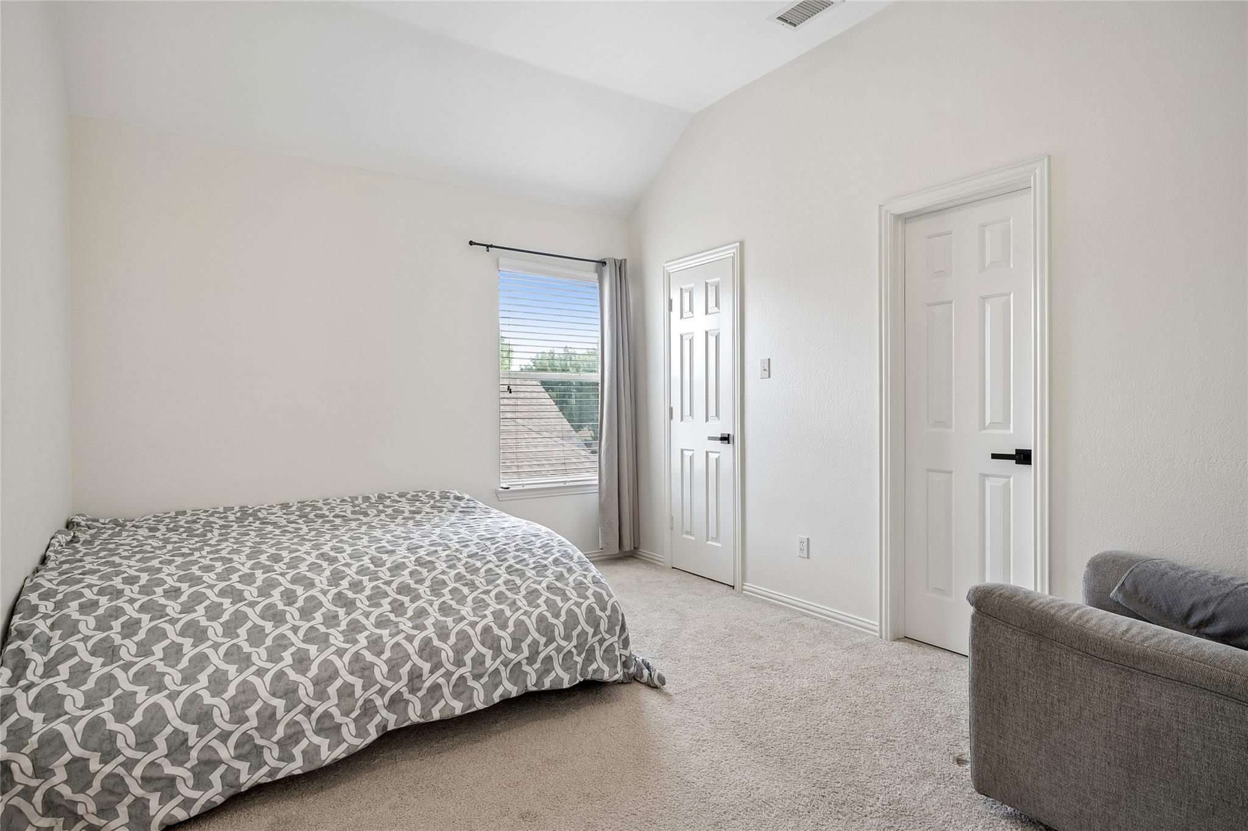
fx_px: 641
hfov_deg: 88.5
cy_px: 416
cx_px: 624
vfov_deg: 65.9
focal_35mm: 18
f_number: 8
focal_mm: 18.5
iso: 320
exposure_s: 1/8
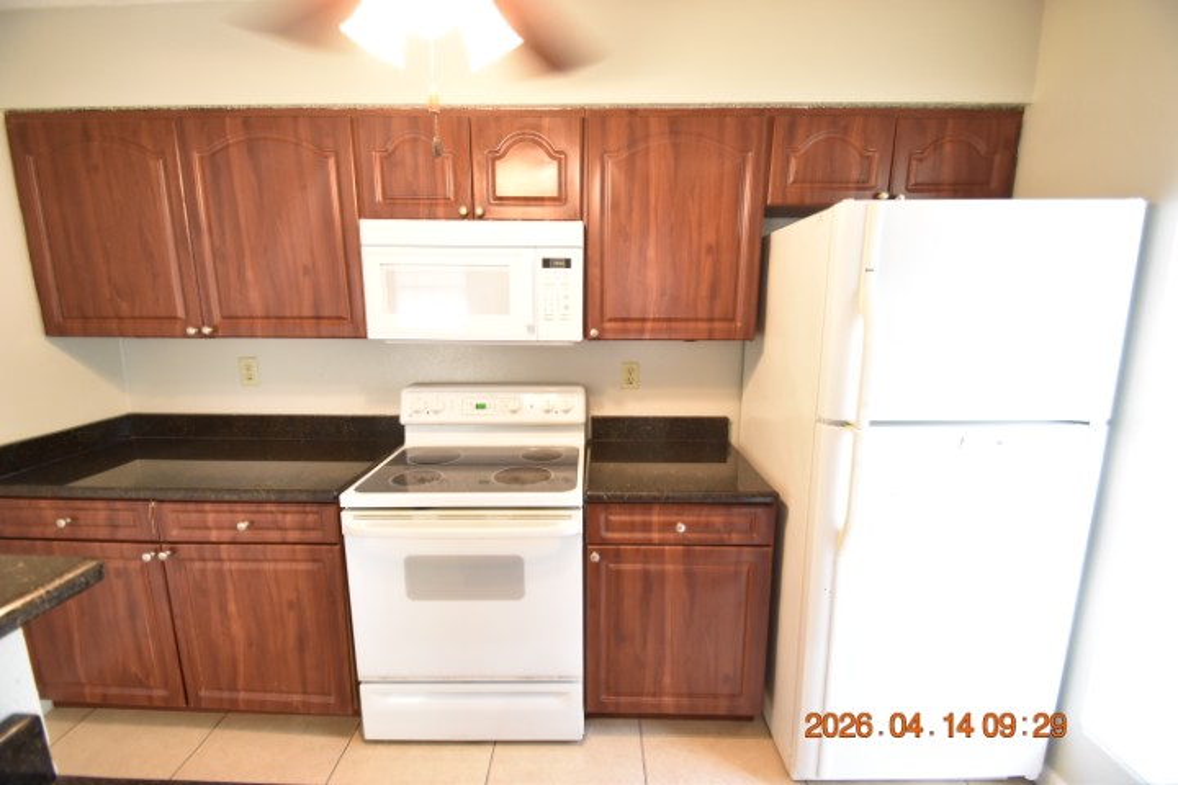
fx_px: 491
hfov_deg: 100.4
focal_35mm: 15
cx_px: 589
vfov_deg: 77.3
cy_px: 392
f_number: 3.5
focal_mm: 10
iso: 800
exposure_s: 1/30
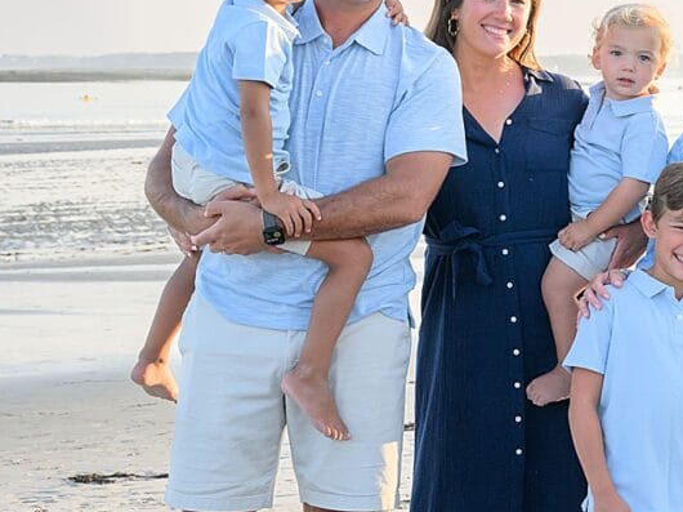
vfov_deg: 12.1
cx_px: 1062
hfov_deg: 14.9
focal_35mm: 122
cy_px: 151
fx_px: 2406
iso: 400
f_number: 5
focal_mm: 35
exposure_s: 1/500
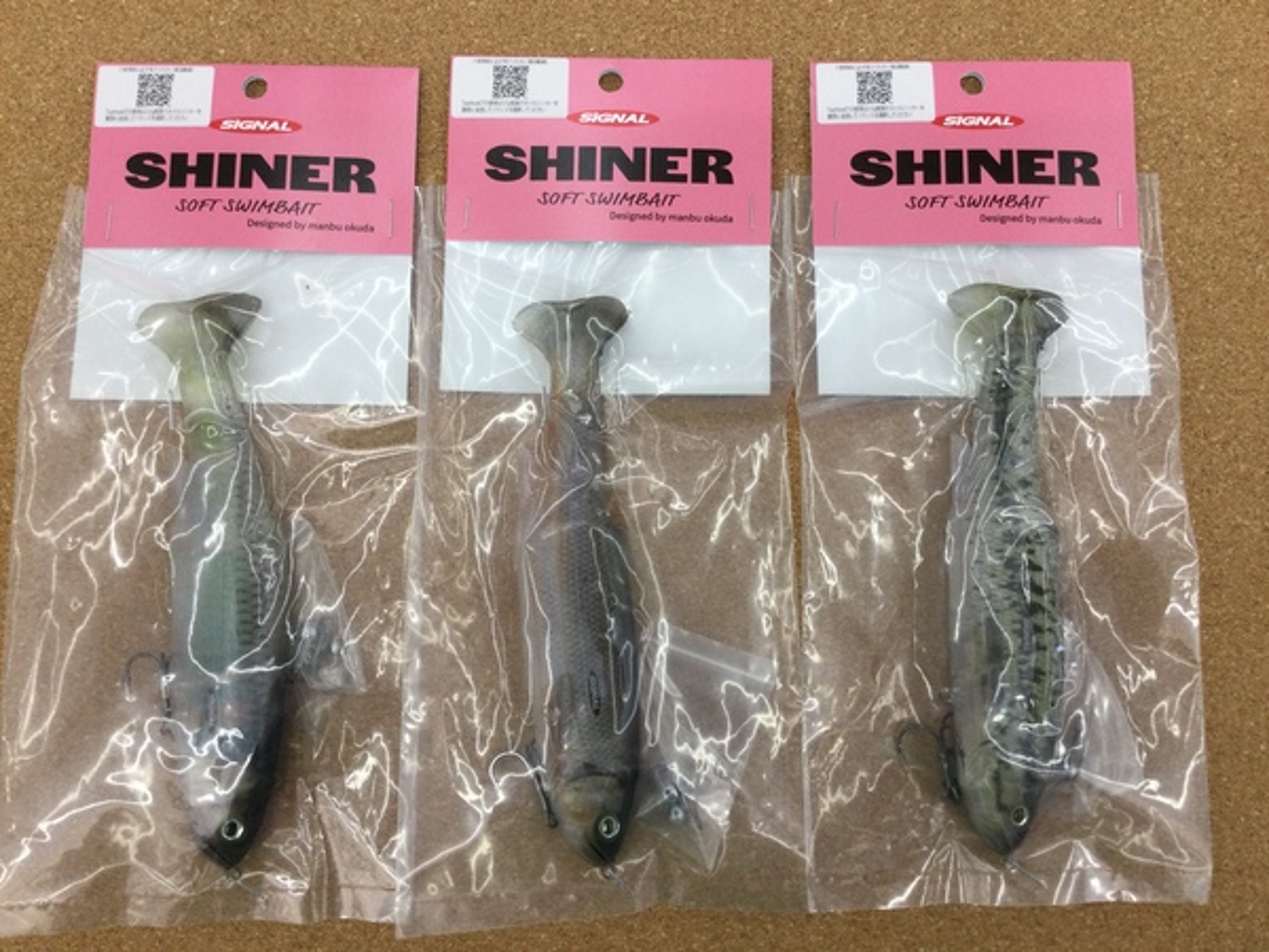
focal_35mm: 31
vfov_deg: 45.4
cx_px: 634
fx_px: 1136
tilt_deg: -82.7
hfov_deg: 58.4
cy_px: 476
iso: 25
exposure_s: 1/40
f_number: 2.4
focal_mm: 3.3
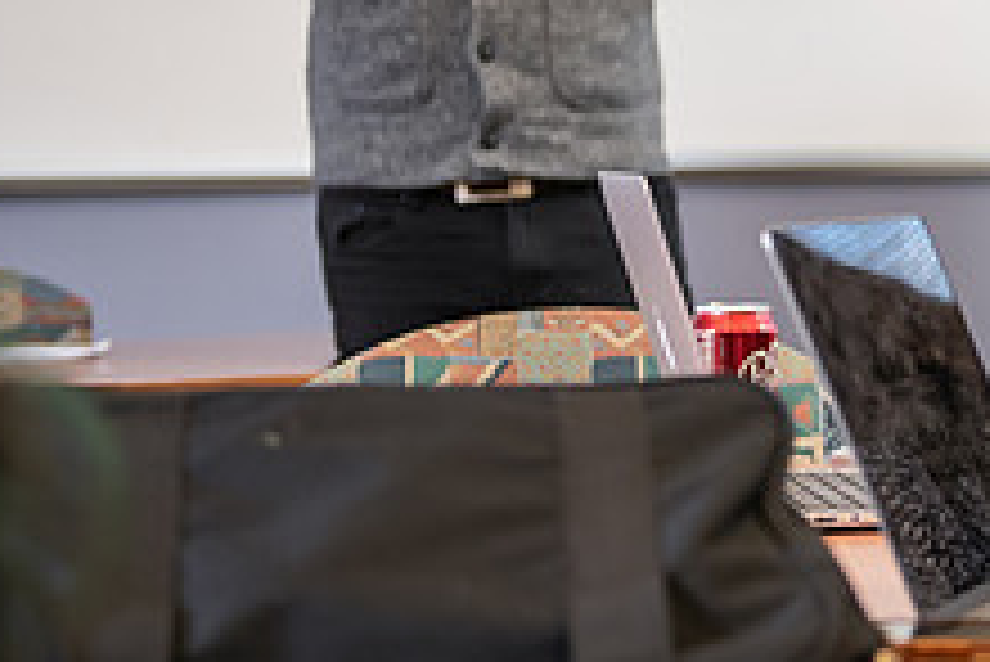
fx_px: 3770
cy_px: 110
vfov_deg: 10.0
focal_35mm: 137
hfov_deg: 14.5
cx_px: 1202
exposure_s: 1/200
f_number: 2.8
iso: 640
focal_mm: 52
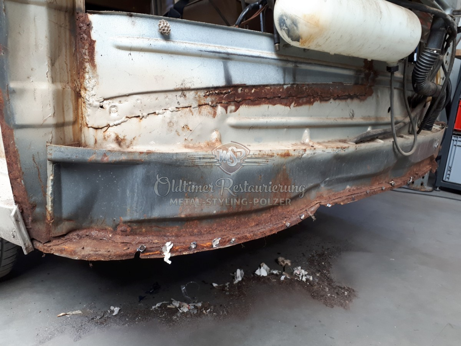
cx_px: 230
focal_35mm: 27
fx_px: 360
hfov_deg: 65.3
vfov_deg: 51.4
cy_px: 173
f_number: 1.9
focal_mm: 3.6
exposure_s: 1/33
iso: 50
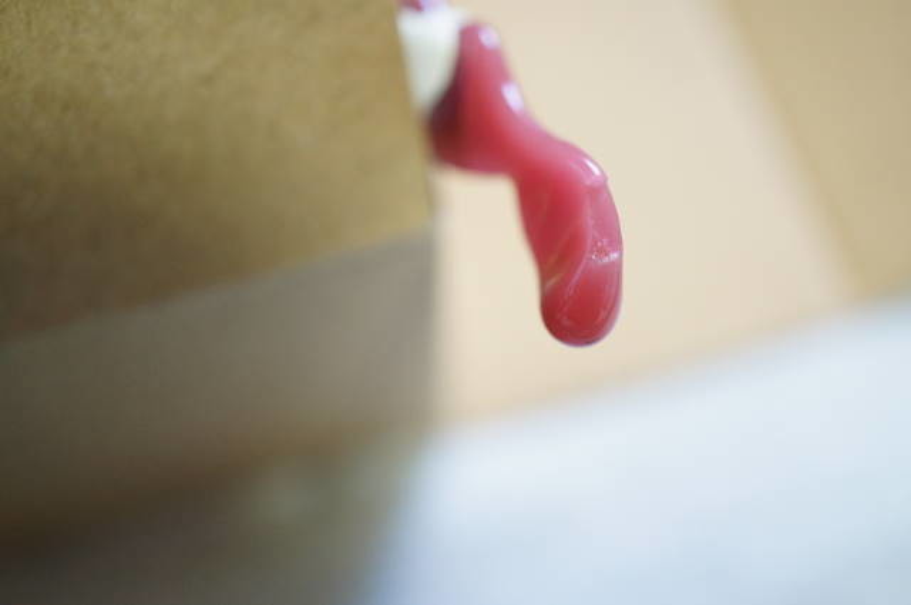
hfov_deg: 43.7
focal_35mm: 45
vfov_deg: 29.8
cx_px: 456
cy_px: 302
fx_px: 1137
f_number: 4
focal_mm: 30
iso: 2000
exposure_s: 1/60
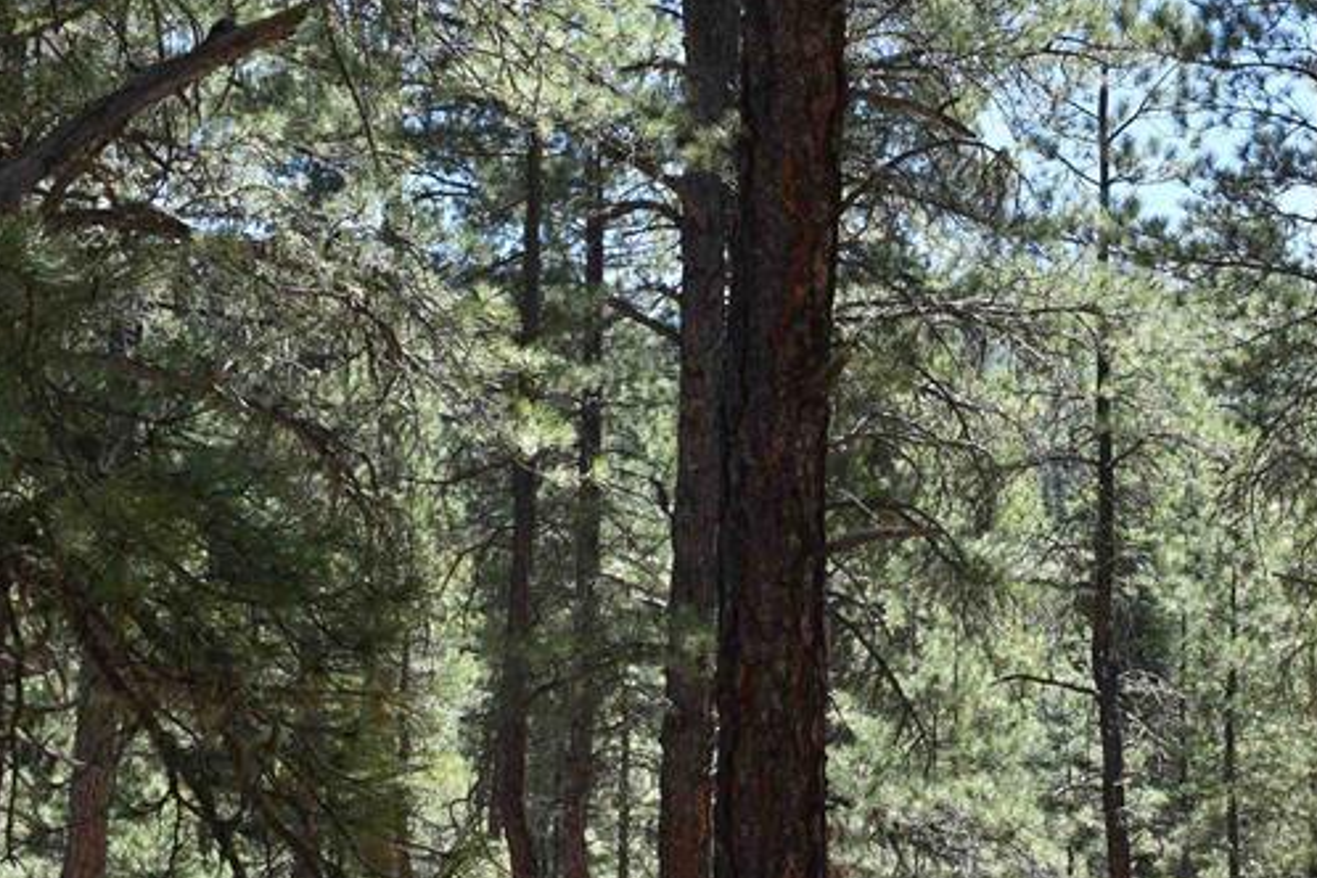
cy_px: 510
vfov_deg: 18.4
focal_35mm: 74
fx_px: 2707
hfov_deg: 26.8
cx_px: 1079
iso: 200
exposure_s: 1/250
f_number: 6.3
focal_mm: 24
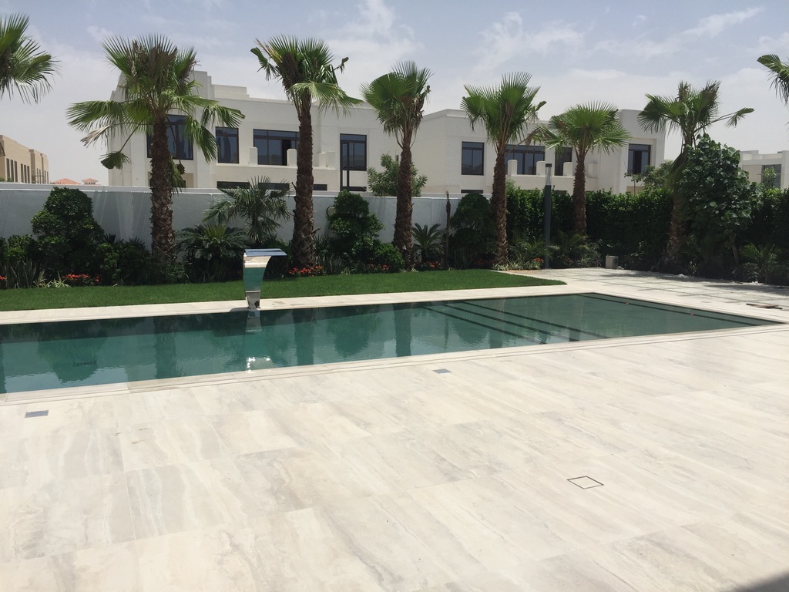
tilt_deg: -4.7
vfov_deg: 48.2
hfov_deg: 61.7
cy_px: 296
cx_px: 394
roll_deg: -1.8
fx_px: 661
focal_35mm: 29
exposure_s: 1/3597
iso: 32
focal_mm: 4.15
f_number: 2.2
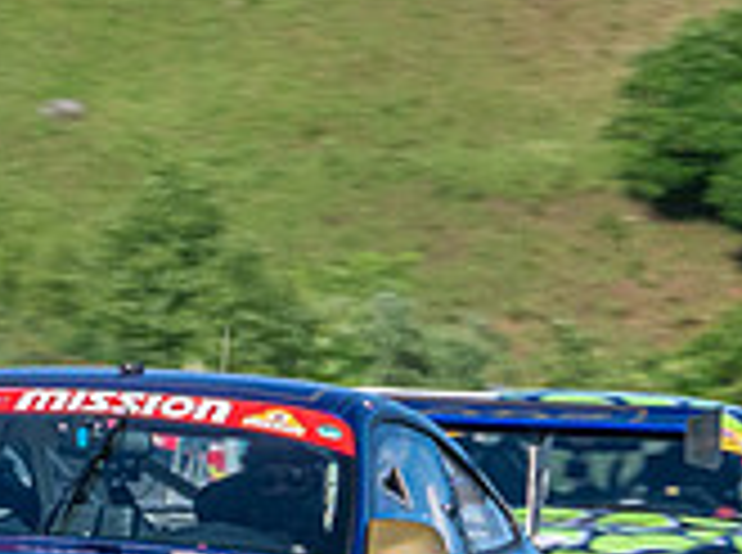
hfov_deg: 1.6
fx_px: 26415
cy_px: 424
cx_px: 293
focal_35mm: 1235
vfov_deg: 1.2
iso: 640
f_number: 22
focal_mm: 150
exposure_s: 1/125
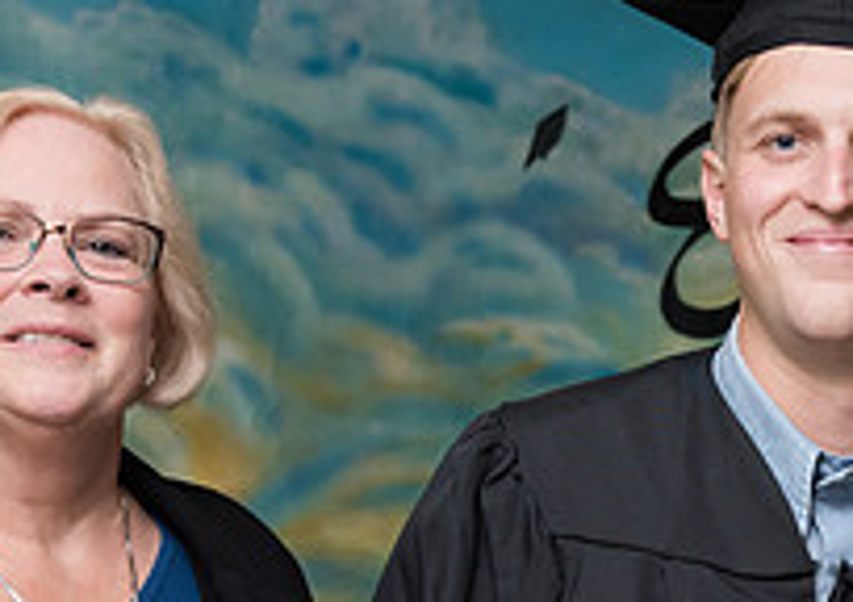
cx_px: 851
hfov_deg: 13.8
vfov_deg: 9.8
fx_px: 3475
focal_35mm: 144
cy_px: 674
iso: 1600
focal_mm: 48
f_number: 7.1
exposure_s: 1/200
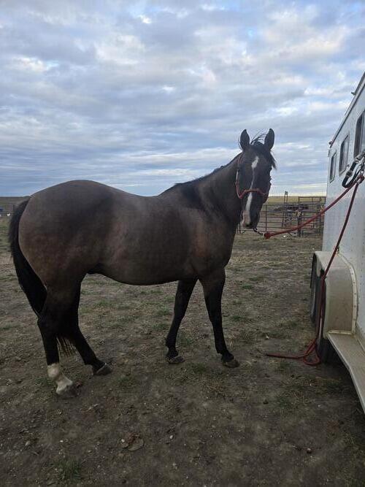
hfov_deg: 58.9
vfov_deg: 73.9
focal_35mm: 23
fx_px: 323
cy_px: 244
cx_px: 182
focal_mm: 5.4
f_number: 1.8
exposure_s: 1/180
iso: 40
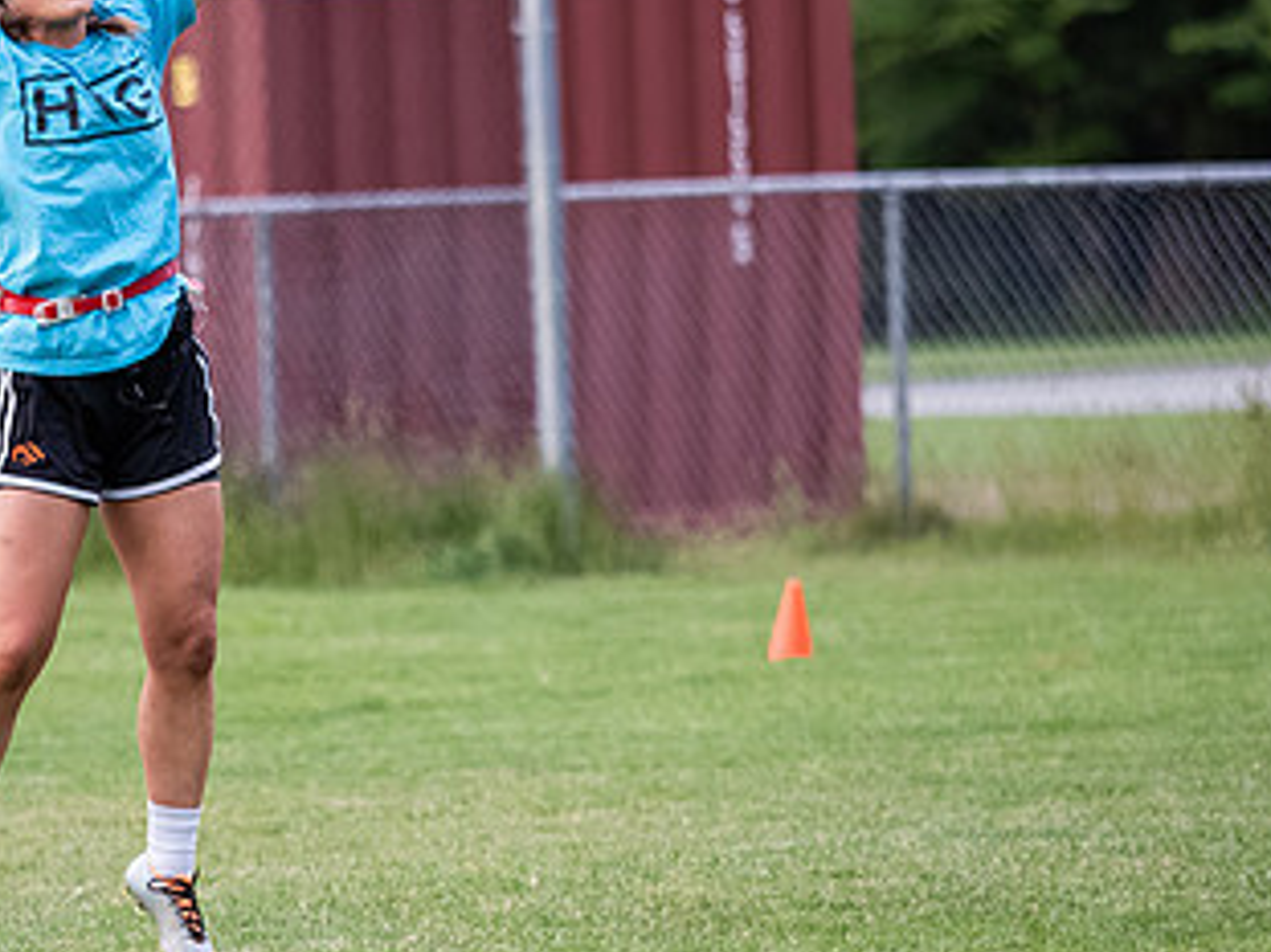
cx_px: 196
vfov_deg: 2.7
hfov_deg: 3.5
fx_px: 20554
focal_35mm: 560
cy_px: 480
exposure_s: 1/1250
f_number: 2.8
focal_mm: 150
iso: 2000
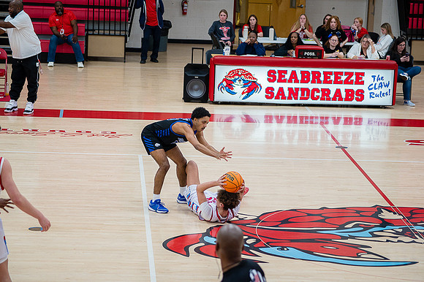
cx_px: 212
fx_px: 1412
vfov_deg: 11.4
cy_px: 141
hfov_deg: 17.1
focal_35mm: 120
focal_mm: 120
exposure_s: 1/320
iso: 1250
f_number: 4.8
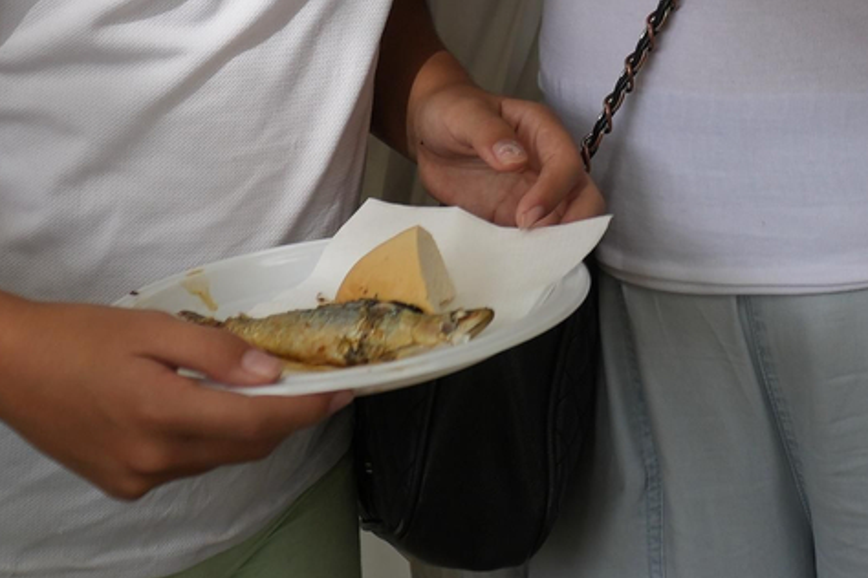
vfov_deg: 8.4
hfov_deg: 12.9
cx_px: 943
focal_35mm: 156
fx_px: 3761
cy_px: -548
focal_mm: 37
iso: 160
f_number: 2.8
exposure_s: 1/1000
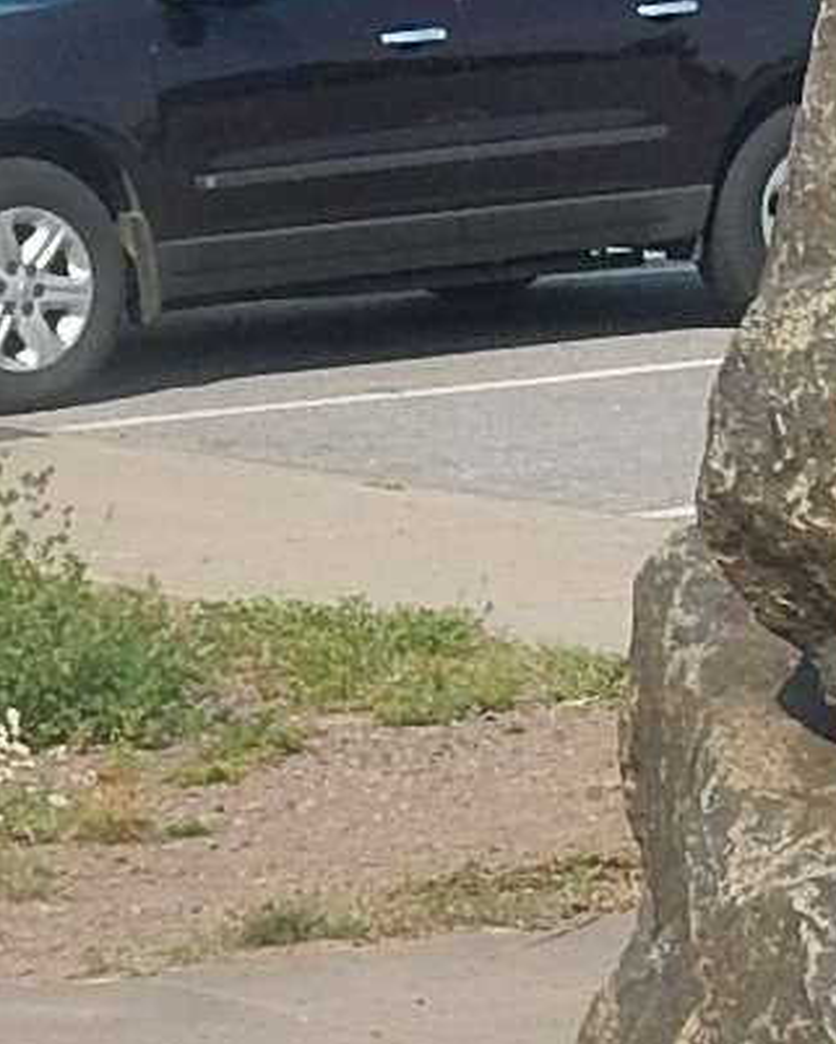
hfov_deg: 7.5
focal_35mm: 199
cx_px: 1547
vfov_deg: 9.7
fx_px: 6152
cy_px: 268
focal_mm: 6.4
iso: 125
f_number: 4
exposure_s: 1/800
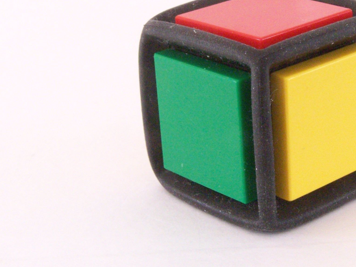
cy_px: 92
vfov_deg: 14.9
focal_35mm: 99
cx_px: 279
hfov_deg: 19.7
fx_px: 1018
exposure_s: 1/4
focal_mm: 9.8
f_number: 8
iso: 400
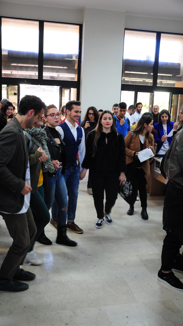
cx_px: 74
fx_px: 302
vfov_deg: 56.6
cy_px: 165
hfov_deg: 33.6
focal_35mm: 35
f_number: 3.8
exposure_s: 1/30
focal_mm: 22
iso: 640
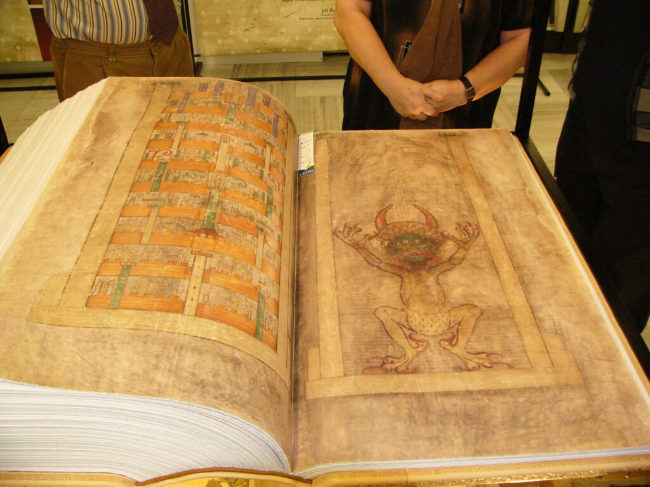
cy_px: 244
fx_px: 676
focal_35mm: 36
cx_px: 325
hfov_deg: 51.4
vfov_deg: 39.7
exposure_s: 1/60
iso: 200
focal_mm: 6
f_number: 2.8
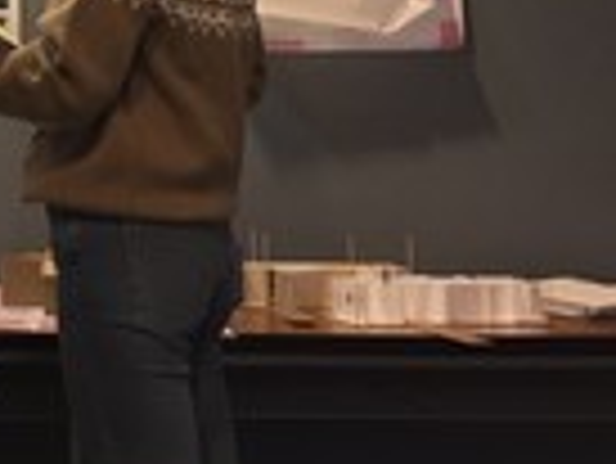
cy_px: -95
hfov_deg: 19.2
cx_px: -166
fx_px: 1692
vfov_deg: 15.0
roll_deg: +1.0
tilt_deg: +5.7
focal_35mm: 95
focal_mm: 4.15
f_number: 2.2
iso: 64
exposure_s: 1/30
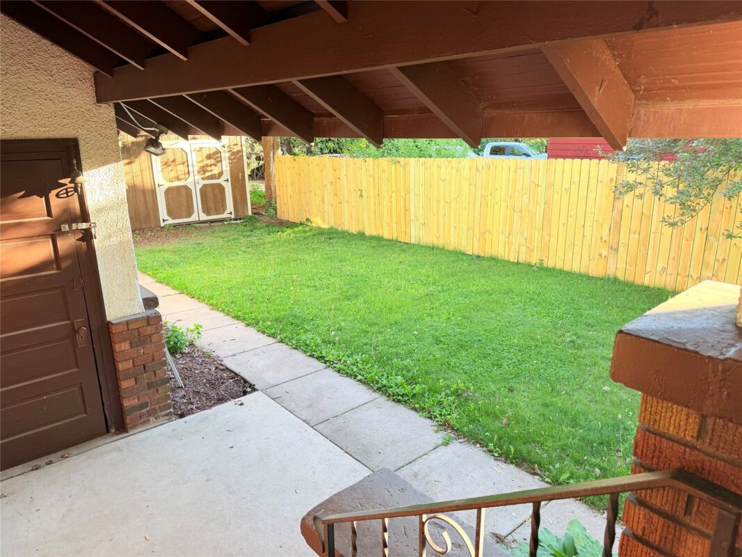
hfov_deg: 71.6
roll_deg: +0.6
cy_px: 278
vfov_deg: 56.8
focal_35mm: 24
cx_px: 371
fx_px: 514
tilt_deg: -16.1
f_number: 1.78
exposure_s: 1/121
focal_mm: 6.76
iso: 64
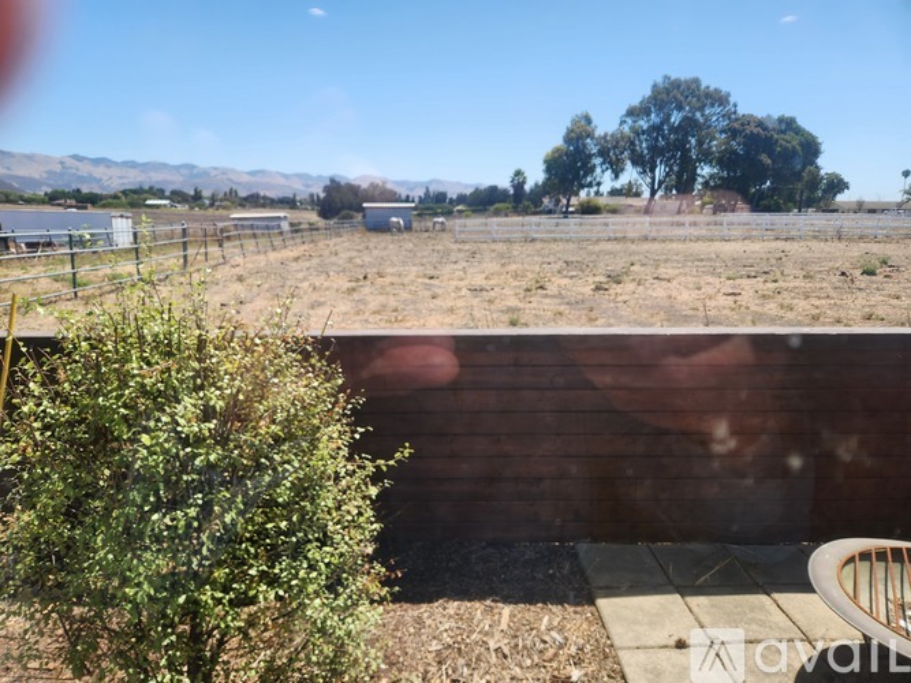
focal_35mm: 23
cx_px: 456
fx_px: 605
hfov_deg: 73.9
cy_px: 342
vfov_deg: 58.9
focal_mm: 5.4
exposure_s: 1/880
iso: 20
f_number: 1.8
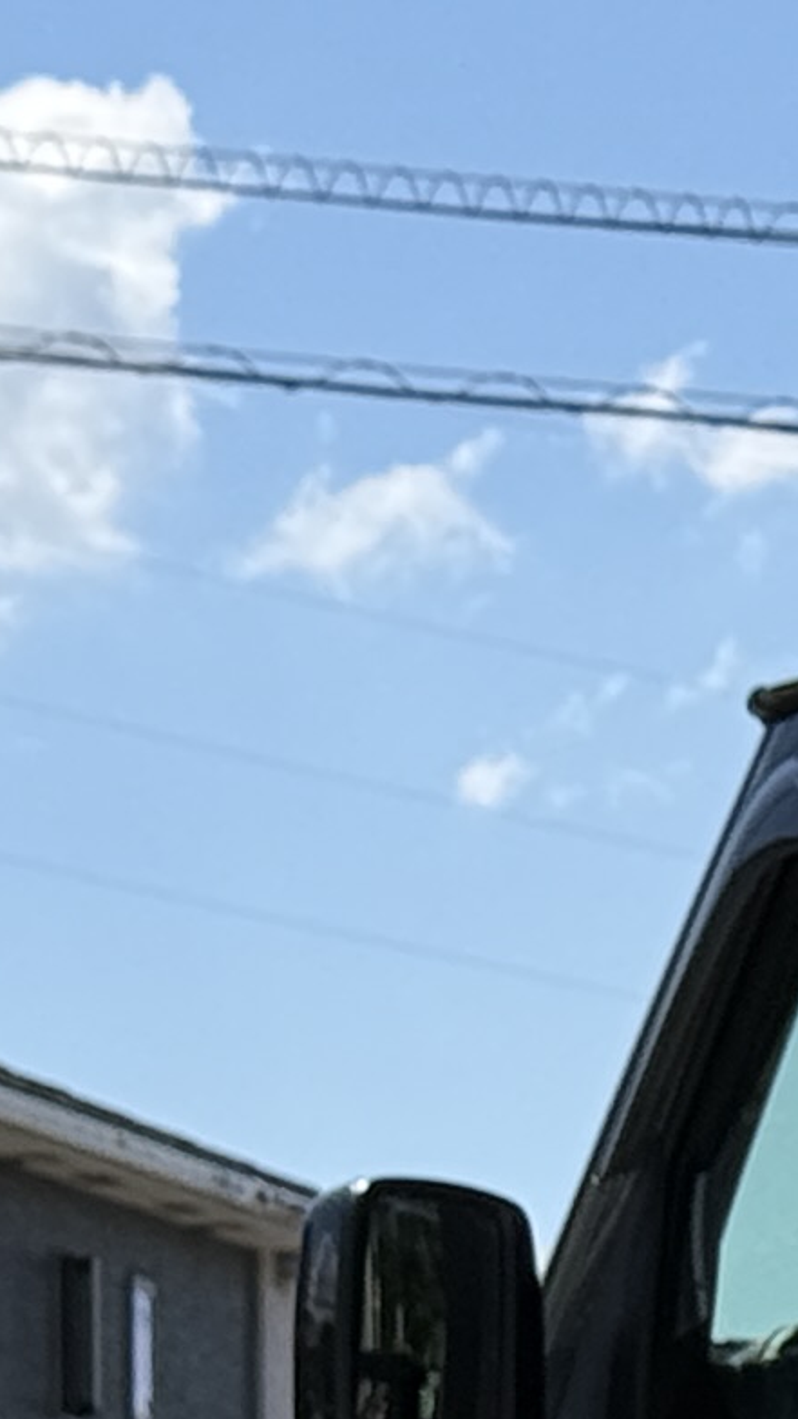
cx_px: 2253
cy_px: 1810
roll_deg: -0.1
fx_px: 10119
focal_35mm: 269
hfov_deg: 4.4
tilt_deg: +2.2
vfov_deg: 7.9
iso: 80
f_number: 1.78
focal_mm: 6.76
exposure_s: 1/5208
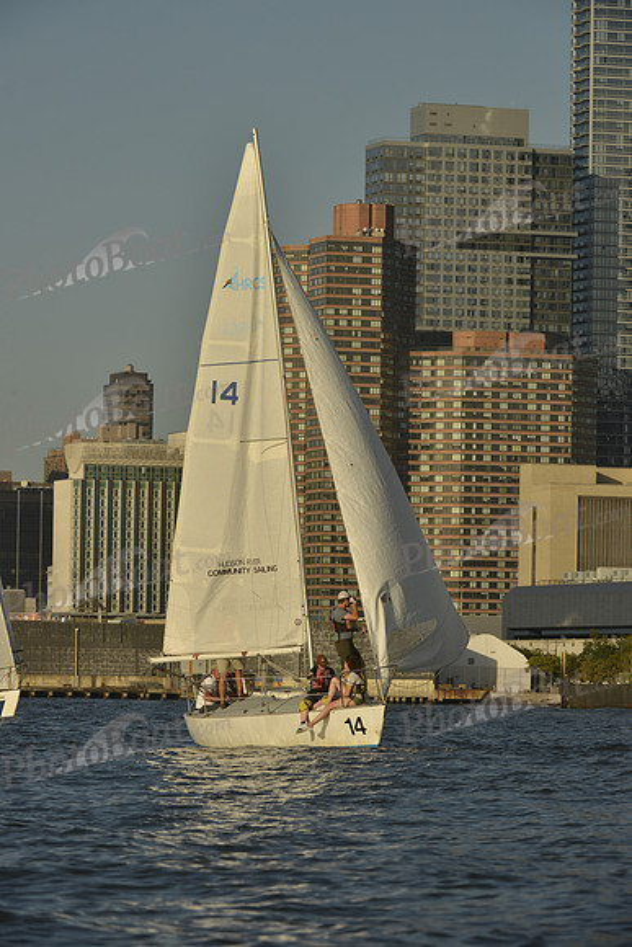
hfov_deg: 6.9
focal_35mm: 200
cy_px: 474
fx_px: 5263
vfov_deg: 10.3
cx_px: 316
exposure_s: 1/1000
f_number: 10
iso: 200
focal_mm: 200
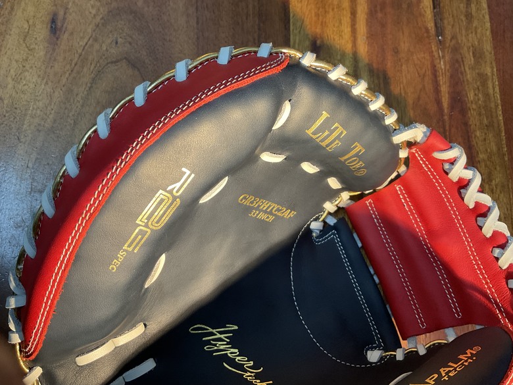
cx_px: 256
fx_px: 430
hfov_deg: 61.7
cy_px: 192
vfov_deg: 48.2
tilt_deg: -74.9
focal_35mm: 29
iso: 100
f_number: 1.8
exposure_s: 1/60
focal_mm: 3
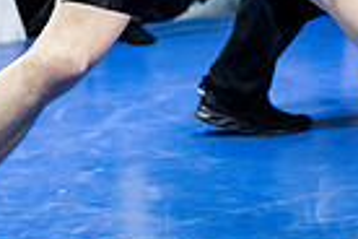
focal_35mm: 201
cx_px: 365
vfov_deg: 6.6
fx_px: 1999
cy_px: -218
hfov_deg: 10.1
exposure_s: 1/1000
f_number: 2.8
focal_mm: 44
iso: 8000
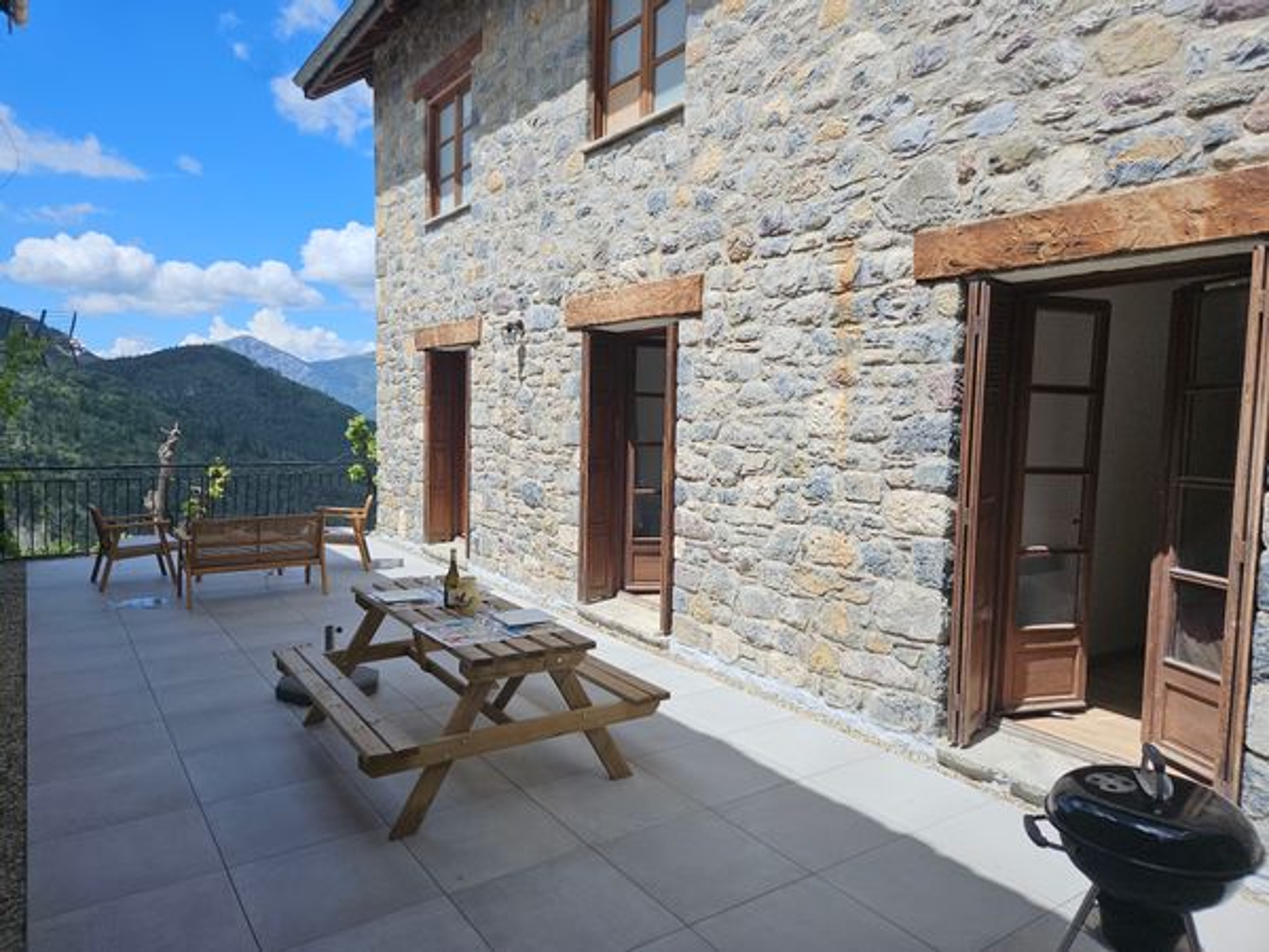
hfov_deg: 73.9
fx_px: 843
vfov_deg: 58.9
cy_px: 476
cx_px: 634
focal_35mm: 23
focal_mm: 5.4
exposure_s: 1/1899
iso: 25
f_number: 1.8
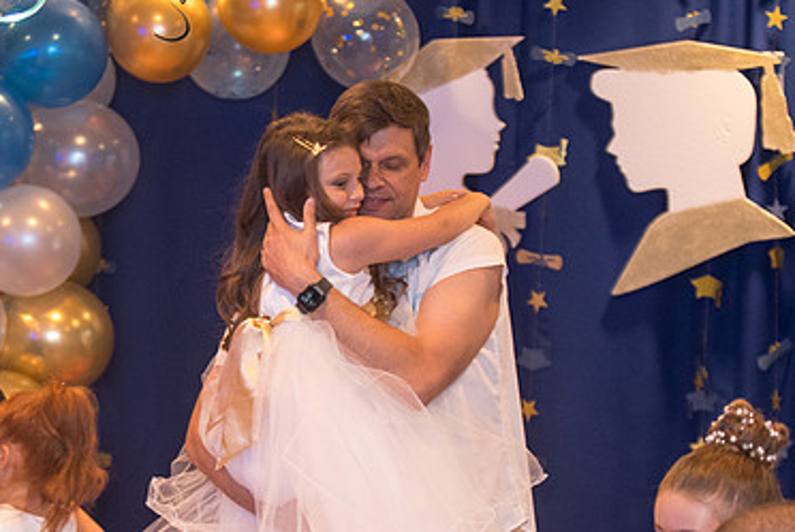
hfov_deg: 18.7
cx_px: 256
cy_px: 388
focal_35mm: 109
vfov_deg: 12.6
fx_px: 2410
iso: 3200
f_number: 2.8
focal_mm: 70
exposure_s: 1/200
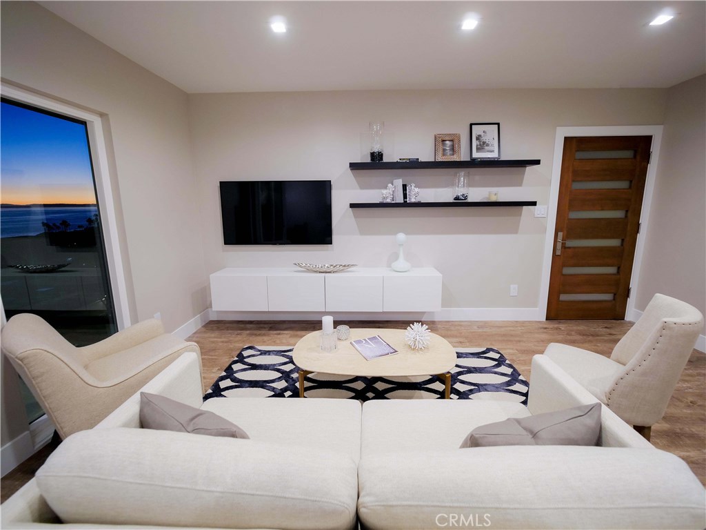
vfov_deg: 85.7
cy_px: 265
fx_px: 286
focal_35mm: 14
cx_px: 353
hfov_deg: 102.1
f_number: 2.8
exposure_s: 1/25
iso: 200
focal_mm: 7
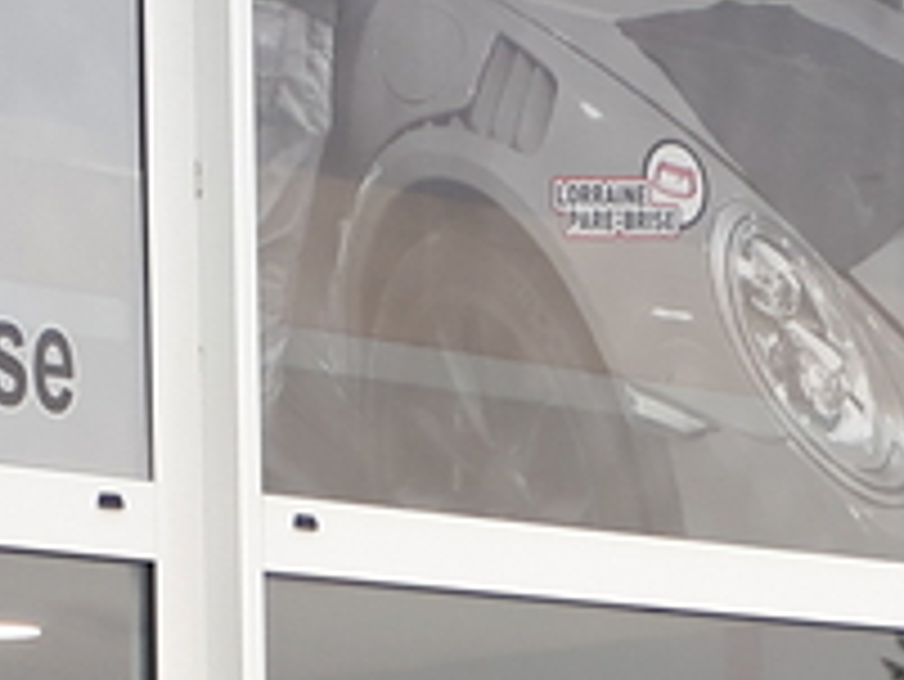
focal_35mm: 129
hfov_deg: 15.2
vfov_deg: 11.3
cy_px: 842
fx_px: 3371
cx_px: 616
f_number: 1.9
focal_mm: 3.6
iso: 40
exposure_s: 1/127
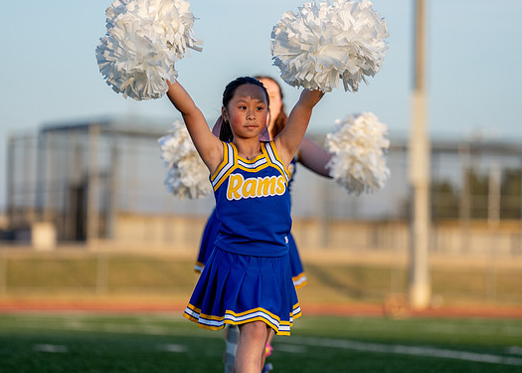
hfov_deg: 9.9
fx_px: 3024
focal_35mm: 204
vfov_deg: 7.1
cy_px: 181
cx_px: 254
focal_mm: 157
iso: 500
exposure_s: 1/2500
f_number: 2.8
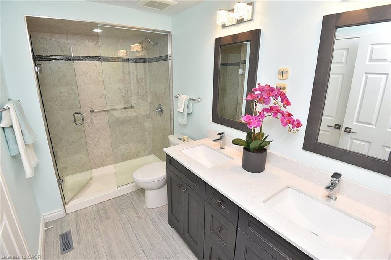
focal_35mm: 16
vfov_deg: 73.7
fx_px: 174
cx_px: 196
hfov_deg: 96.8
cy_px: 130
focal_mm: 16
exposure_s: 1/60
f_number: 6.3
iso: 500
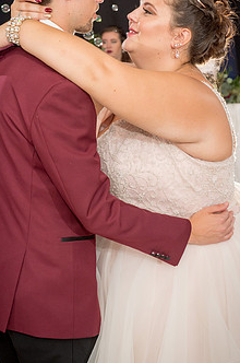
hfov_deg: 14.3
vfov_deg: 21.4
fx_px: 954
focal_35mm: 95
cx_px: 117
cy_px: 130
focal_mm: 70
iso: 800
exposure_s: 1/125
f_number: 5.6
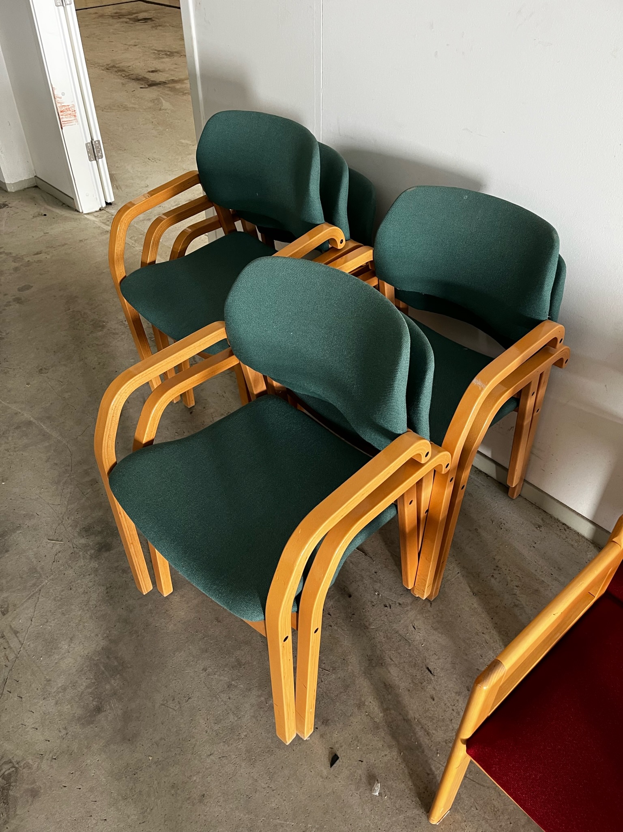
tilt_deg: -40.5
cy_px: 416
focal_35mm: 26
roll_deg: +1.7
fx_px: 624
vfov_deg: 67.3
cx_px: 312
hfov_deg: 53.0
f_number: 1.6
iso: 125
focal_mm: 5.1
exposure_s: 1/74
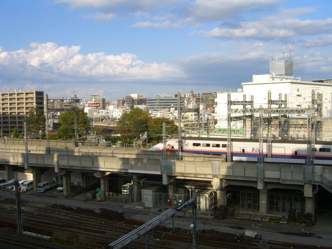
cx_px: 166
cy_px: 124
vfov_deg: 37.7
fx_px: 364
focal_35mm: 38
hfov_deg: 49.0
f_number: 8
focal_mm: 7.9
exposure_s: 1/160
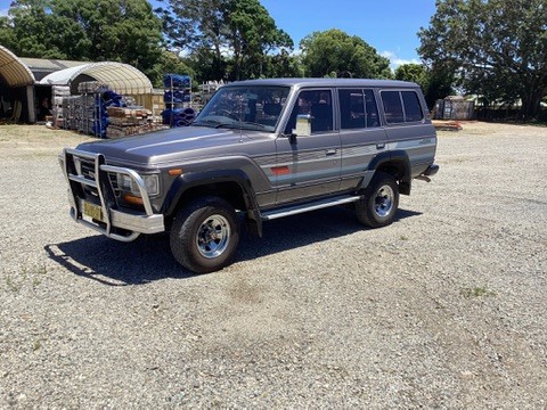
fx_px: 490
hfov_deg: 58.4
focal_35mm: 31
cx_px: 274
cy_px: 205
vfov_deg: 45.4
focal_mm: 3.3
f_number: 2.4
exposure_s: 1/1508
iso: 25
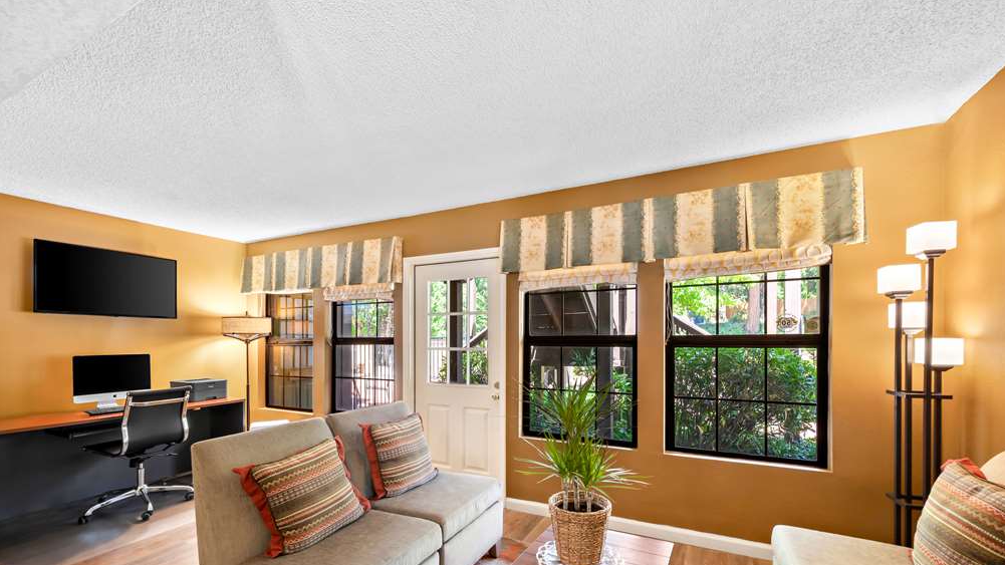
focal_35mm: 15
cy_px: 337
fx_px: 400
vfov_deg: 69.9
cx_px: 495
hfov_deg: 103.0
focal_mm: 14
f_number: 10
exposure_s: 1/1.67
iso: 250
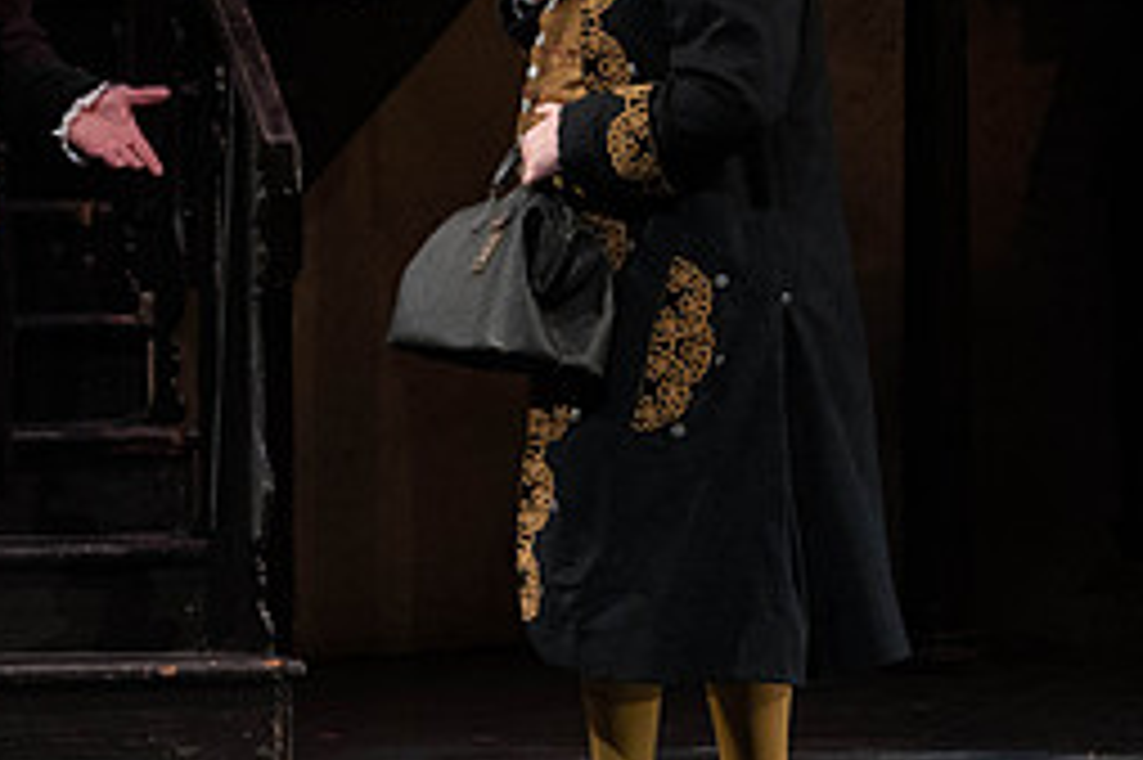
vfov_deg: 3.1
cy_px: 169
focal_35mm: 443
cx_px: 446
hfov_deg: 4.7
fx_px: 14056
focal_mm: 194
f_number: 9
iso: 3200
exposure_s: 1/250
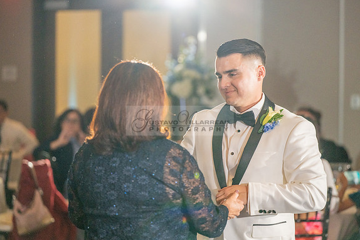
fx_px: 1270
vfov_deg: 10.8
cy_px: 121
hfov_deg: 16.1
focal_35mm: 127
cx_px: 181
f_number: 2.8
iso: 1600
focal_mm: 115
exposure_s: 1/200
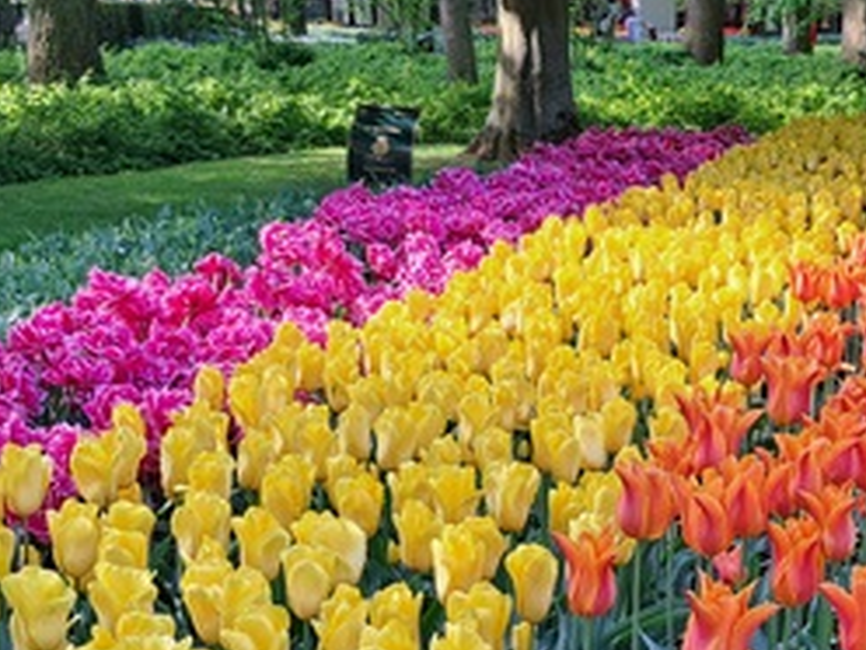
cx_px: 622
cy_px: 524
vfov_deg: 23.3
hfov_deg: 30.8
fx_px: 1551
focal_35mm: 62
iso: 50
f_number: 1.8
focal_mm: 5.23
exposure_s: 1/233
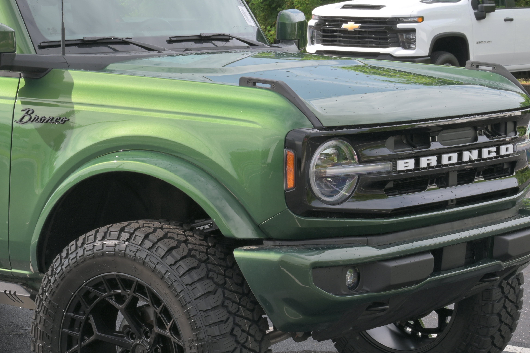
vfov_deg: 11.9
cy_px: 239
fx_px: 1693
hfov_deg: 17.8
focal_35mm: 115
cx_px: 230
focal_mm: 54
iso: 100
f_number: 16
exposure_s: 1/15
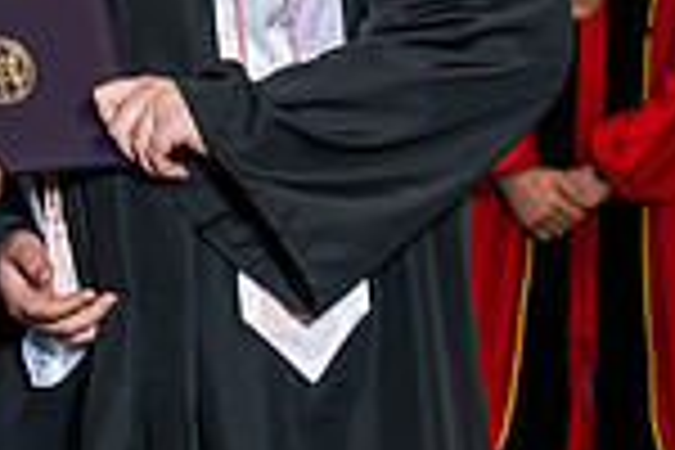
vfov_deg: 6.1
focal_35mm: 224
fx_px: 4200
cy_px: -74
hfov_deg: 9.0
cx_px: -292
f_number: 4.5
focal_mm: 58
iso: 1250
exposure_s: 1/200
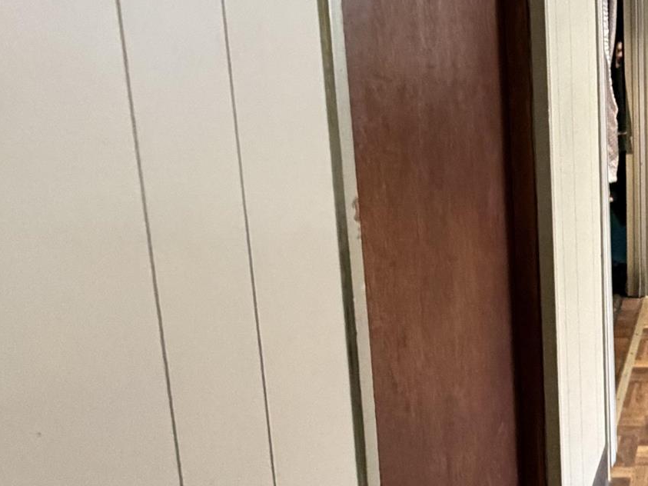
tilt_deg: -11.3
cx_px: 773
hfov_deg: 31.5
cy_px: 154
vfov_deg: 28.3
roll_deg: -0.3
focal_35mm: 51
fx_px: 955
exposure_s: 1/60
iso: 800
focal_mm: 2.22
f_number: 2.2
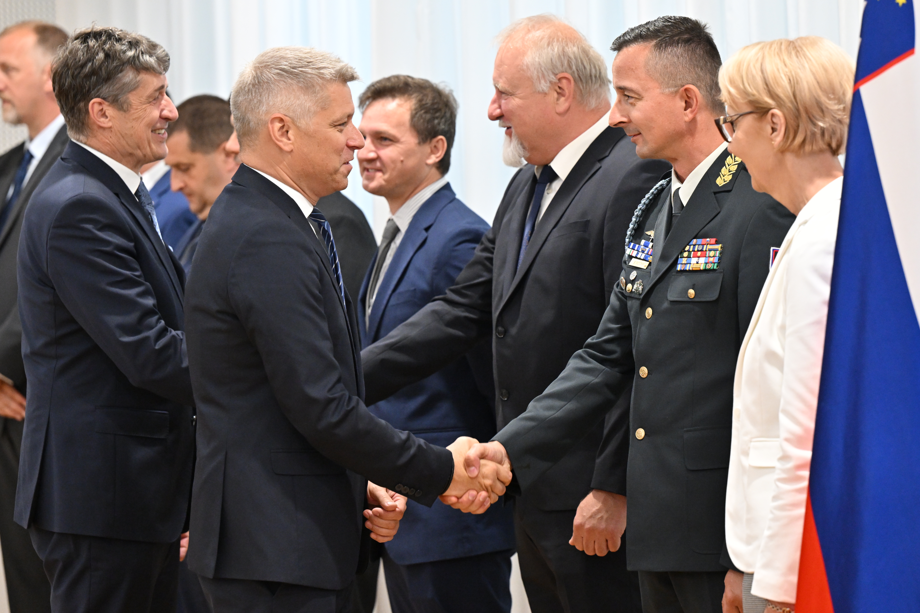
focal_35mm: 177
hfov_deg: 11.6
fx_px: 4523
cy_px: 254
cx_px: 485
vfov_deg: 7.8
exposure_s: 1/250
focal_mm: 150
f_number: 4
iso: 3200
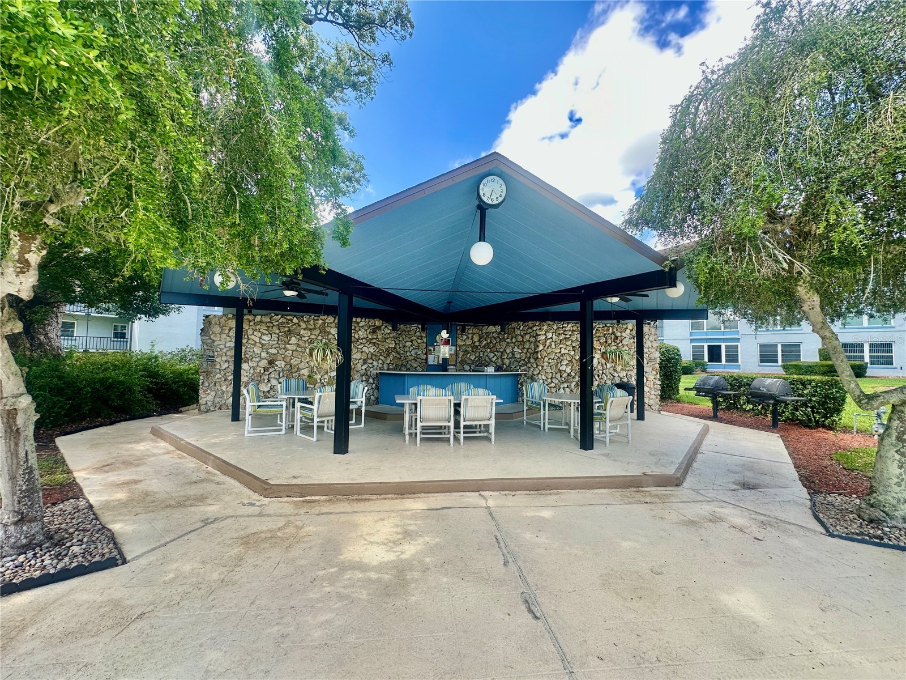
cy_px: 340
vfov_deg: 85.7
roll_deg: -1.6
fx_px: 366
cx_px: 453
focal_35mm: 14
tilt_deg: +3.1
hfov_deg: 102.1
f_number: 2.2
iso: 40
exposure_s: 1/243
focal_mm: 2.22
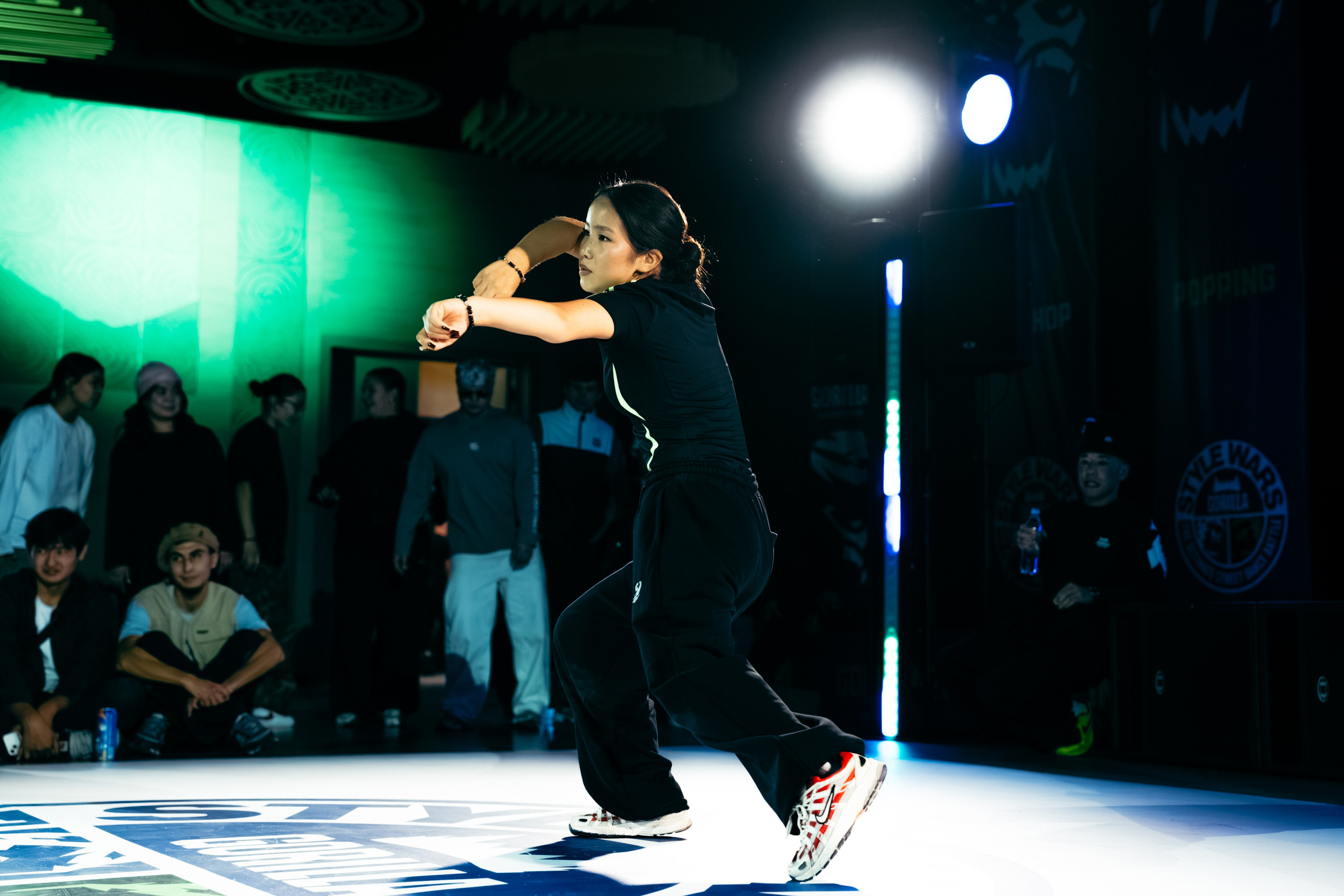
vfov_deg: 26.0
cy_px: 413
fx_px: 1943
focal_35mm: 52
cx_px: 733
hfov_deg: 38.1
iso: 2500
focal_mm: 46
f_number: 2.8
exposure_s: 1/640
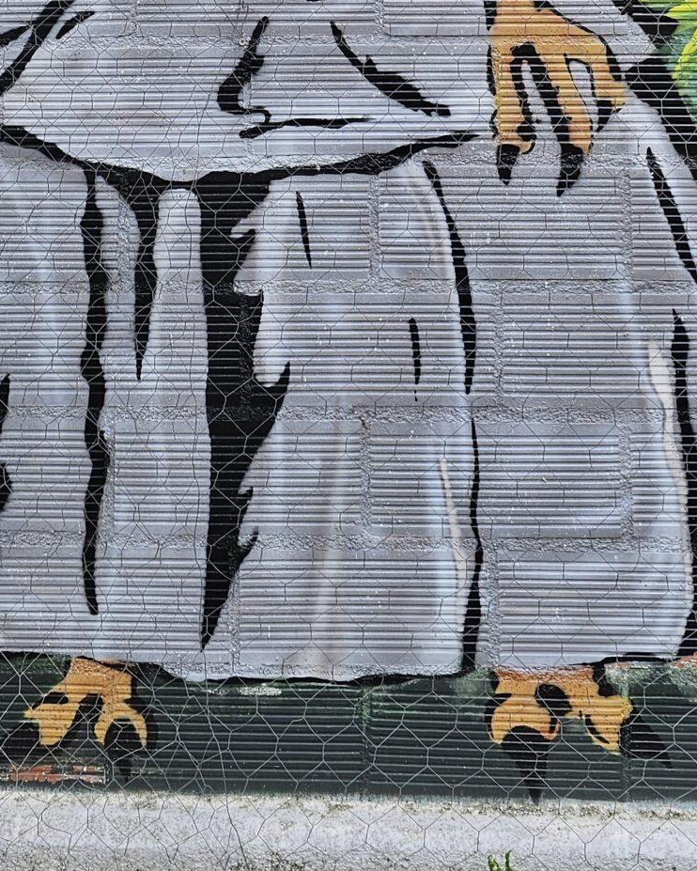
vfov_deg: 26.8
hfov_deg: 24.6
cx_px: 306
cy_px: -193
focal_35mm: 62
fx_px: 1598
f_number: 1.7
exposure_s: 1/100
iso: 25
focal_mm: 6.3
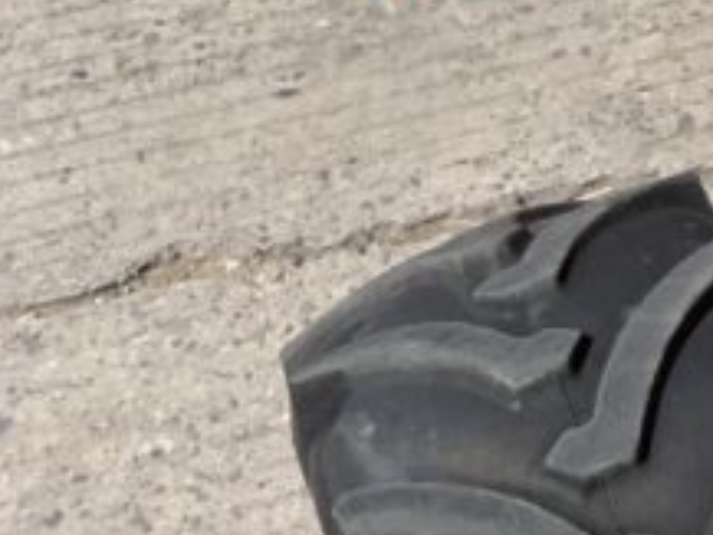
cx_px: 1646
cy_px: -519
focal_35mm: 137
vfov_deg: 10.1
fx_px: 2823
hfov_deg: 12.0
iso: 16
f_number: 1.8
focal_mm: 3
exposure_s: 1/1412
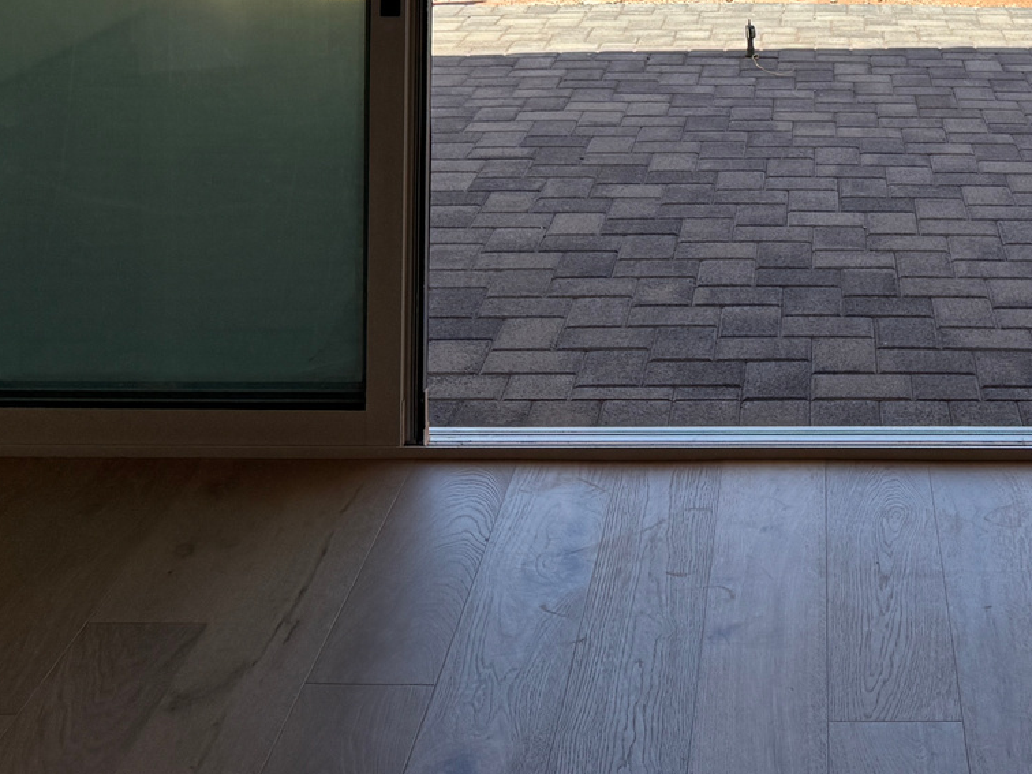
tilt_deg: -1.7
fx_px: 1938
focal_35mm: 65
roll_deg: +0.0
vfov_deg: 20.4
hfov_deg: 29.2
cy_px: -266
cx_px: 822
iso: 80
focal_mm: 6.76
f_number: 1.78
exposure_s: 1/2833
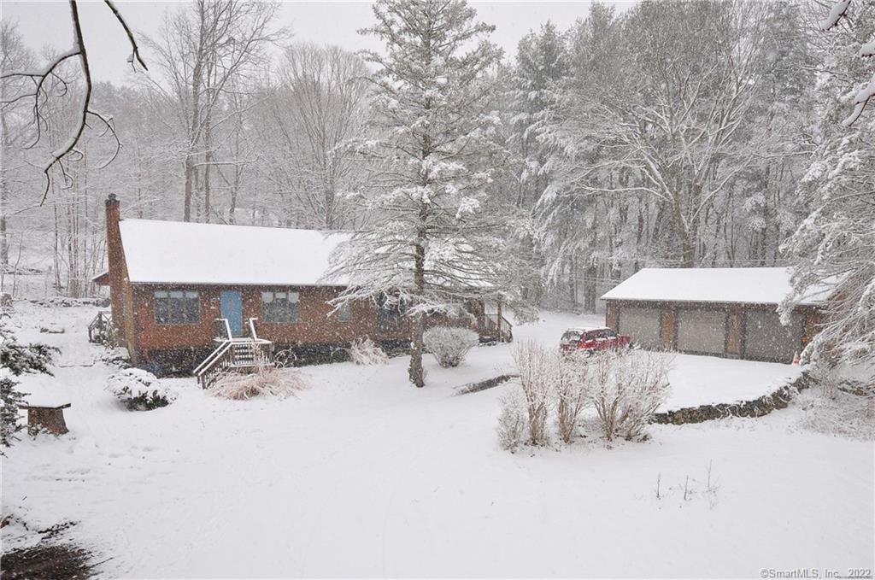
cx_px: 438
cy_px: 290
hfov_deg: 81.3
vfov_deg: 59.3
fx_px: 510
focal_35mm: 21
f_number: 8
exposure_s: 1/250
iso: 400
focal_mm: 14
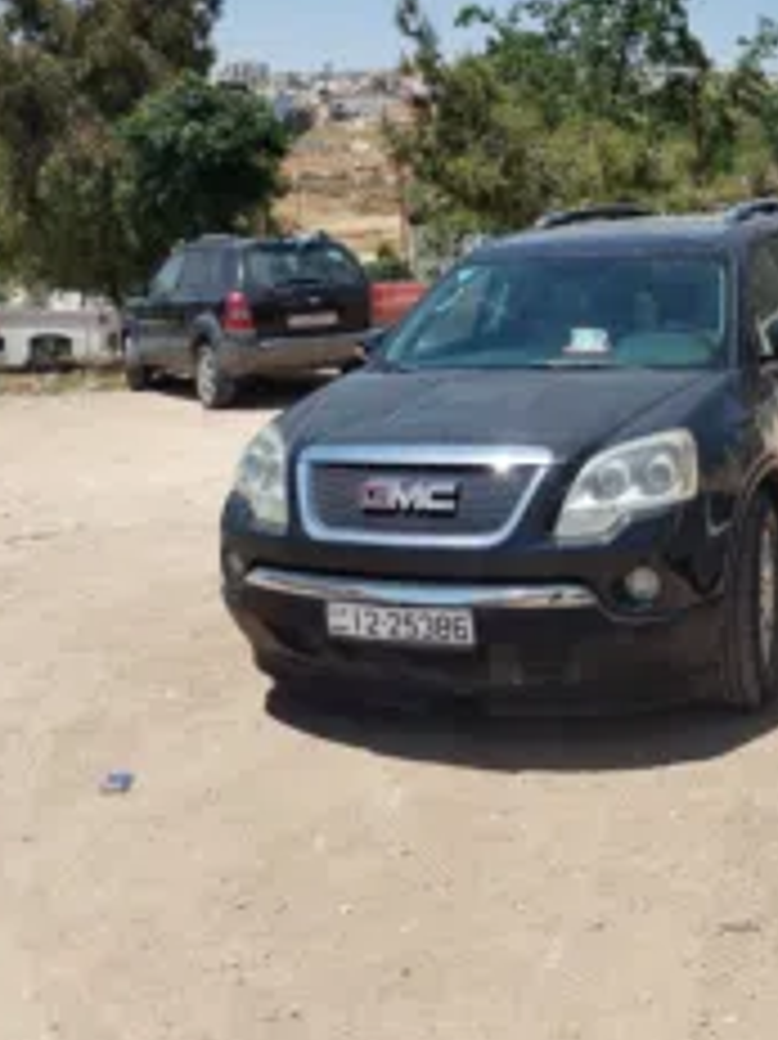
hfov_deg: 31.4
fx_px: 1350
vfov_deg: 41.1
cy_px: 284
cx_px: 607
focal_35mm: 45
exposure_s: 1/1360
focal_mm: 4.75
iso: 100
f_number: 1.8
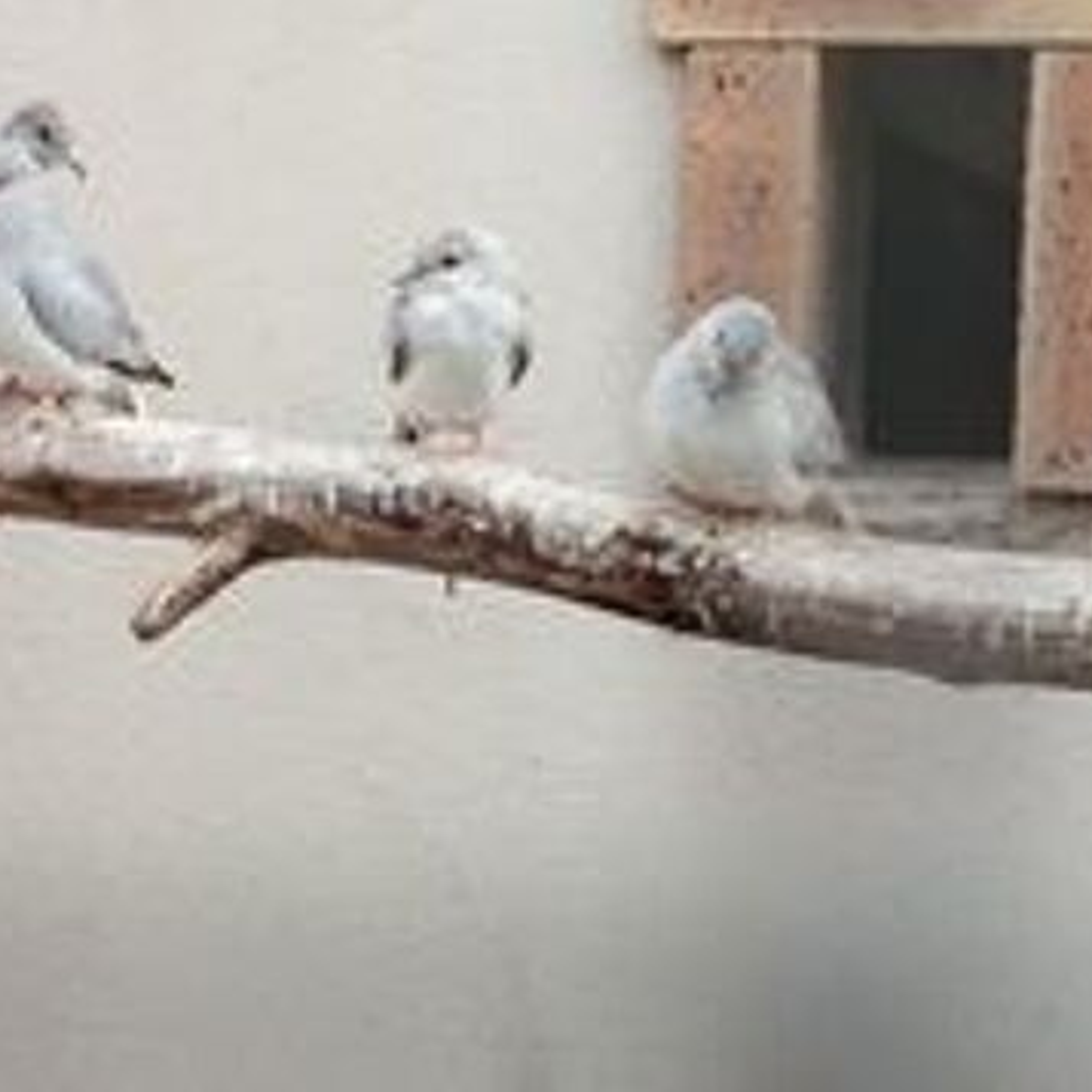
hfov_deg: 13.1
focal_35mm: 133
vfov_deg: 13.1
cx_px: 453
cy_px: 544
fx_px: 4747
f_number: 1.7
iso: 182
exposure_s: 1/99.9
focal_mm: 5.24
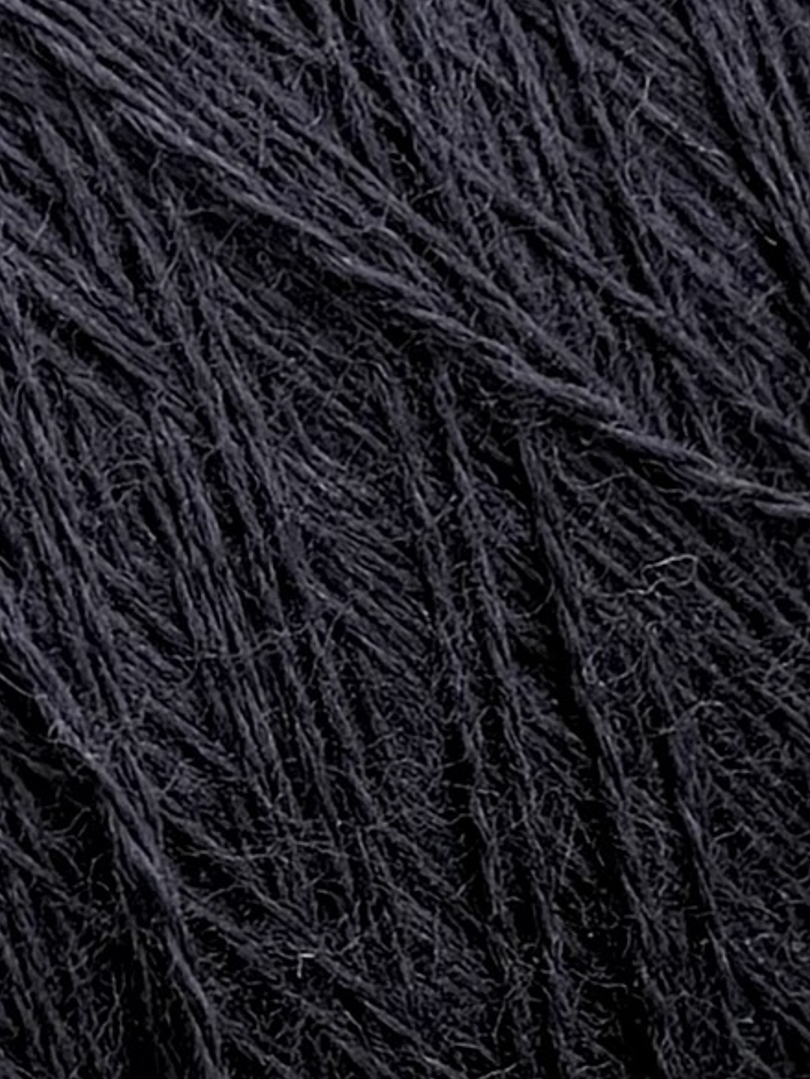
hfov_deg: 17.3
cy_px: 168
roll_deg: +1.6
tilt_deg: -37.8
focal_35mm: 84
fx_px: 2620
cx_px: 77
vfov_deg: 22.9
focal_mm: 6.76
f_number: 1.78
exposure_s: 1/448
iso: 80
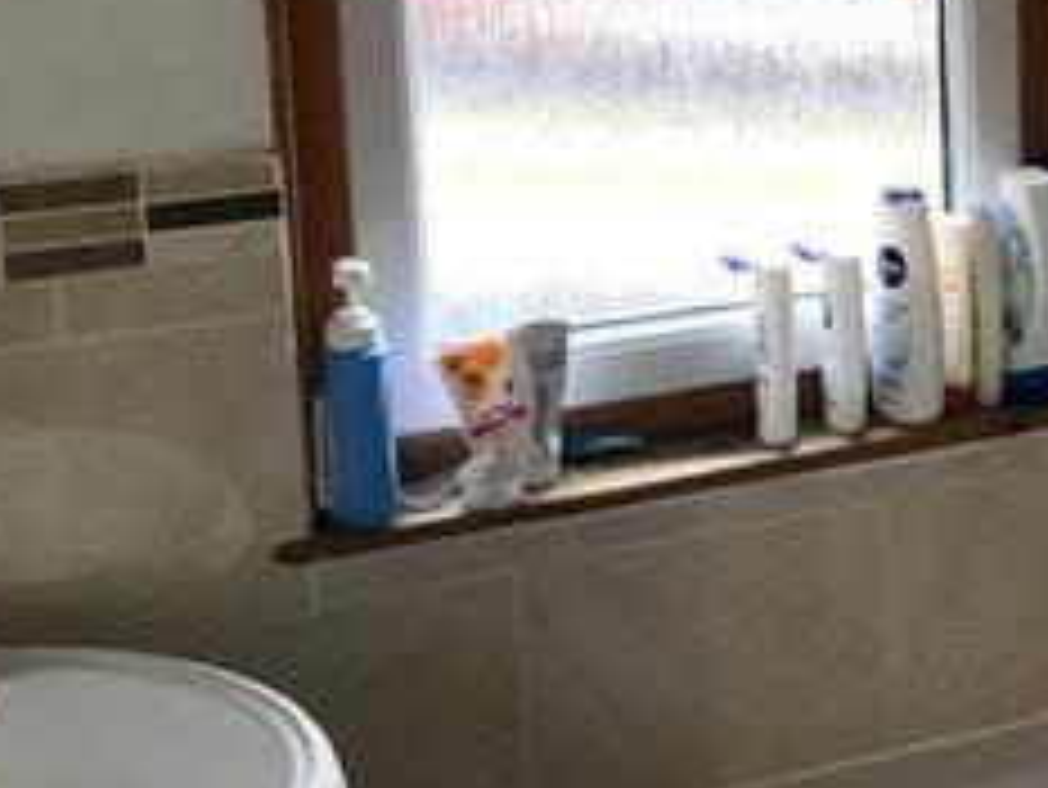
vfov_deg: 18.8
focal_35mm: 77
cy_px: 77
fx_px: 2332
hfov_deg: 24.0
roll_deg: +1.4
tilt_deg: -10.7
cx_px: 1088
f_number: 1.8
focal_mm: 3.99
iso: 20
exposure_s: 1/33
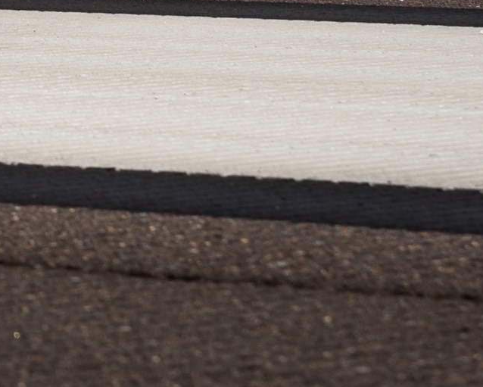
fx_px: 6622
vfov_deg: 3.3
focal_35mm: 463
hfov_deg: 4.1
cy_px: -198
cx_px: -528
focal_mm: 70
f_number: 8
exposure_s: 1/200
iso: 100
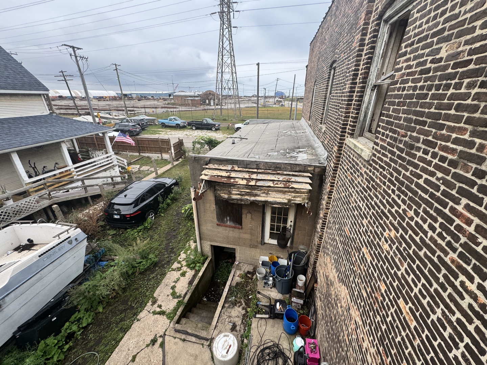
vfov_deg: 85.7
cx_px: 244
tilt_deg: -27.9
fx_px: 197
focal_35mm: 14
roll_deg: +0.5
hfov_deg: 102.1
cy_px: 182
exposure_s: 1/173
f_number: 2.2
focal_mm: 2.22
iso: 40
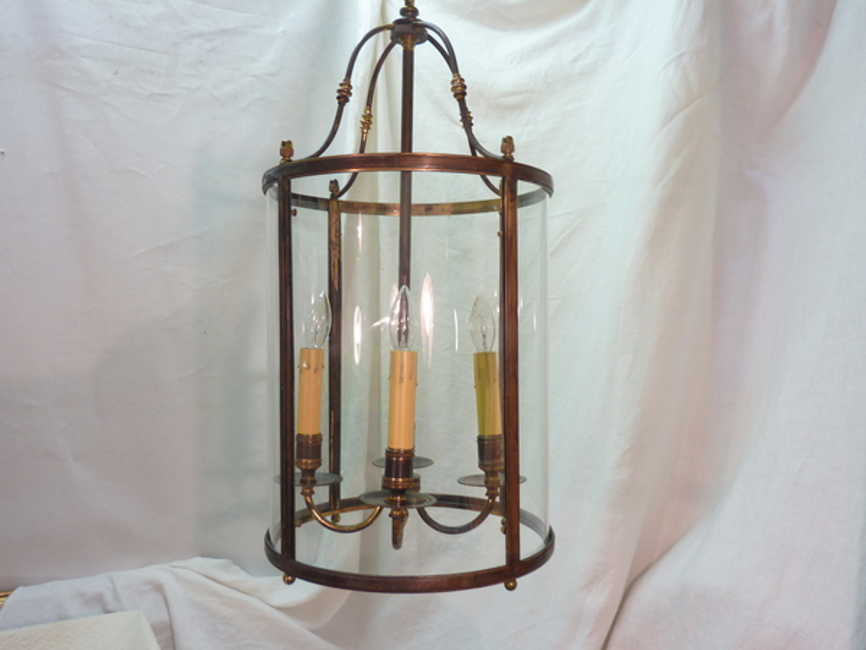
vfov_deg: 48.2
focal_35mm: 29
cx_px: 433
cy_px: 325
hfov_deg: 61.7
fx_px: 726
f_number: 3.4
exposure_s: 1/8
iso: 80
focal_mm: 4.7
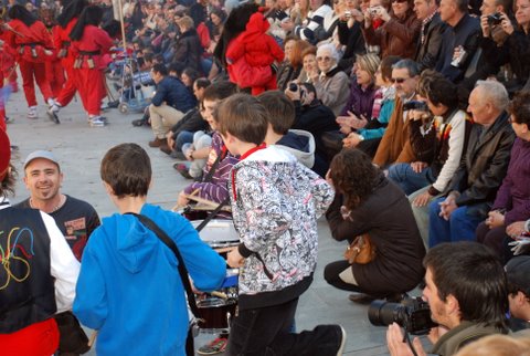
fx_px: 1062
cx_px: 265
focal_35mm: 72
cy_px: 178
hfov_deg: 28.0
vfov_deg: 19.0
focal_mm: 48
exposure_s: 1/100
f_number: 5
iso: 200
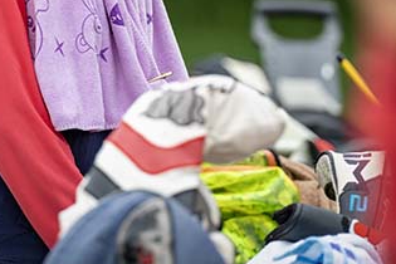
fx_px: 6709
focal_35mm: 610
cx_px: 63
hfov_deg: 3.4
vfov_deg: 2.3
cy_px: -128
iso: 180
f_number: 3.5
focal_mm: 200
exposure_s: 1/800
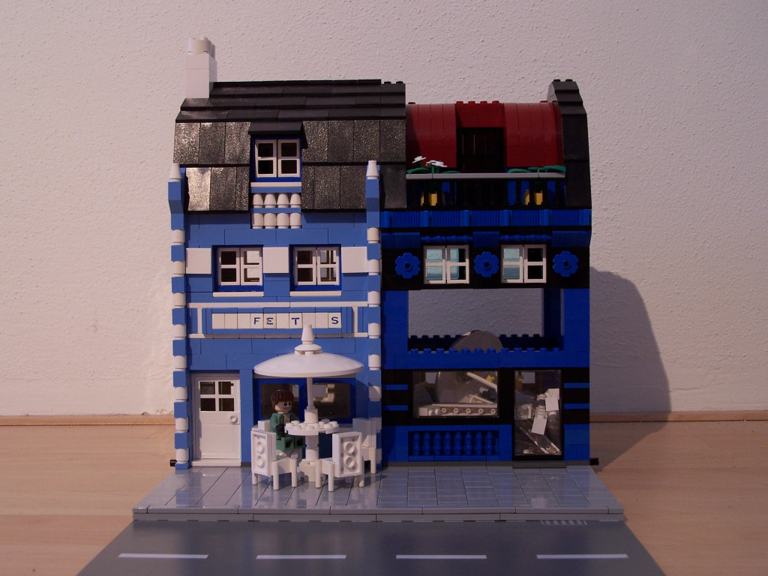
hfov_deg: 37.5
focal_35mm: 51
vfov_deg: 28.6
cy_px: 288
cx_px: 384
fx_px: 1131
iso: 80
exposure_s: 1/2
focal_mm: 8.5
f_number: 3
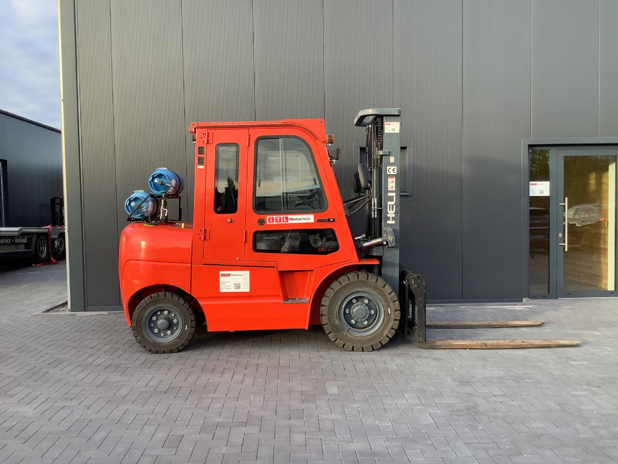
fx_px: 553
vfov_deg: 45.4
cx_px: 309
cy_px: 232
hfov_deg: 58.4
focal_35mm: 31
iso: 40
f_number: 2.4
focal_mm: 3.3
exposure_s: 1/120
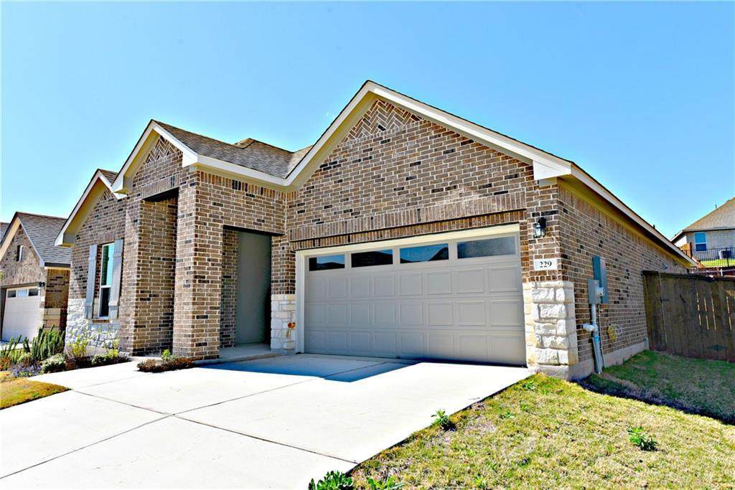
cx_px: 368
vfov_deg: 53.1
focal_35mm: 24
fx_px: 490
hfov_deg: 73.7
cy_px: 245
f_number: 10
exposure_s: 1/400
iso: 200
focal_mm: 24
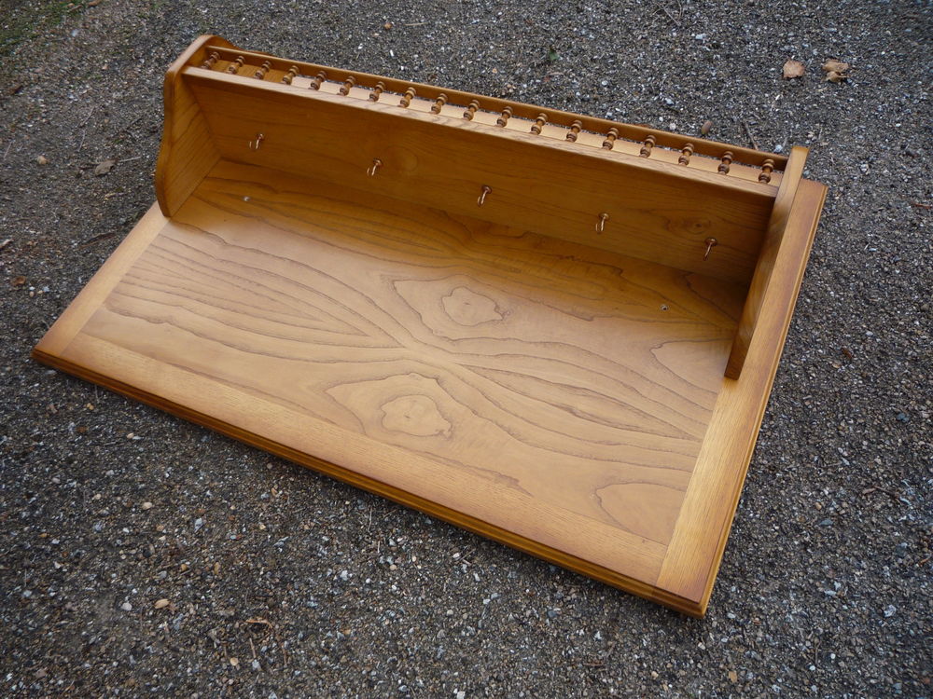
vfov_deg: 46.8
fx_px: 809
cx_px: 466
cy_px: 350
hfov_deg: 60.0
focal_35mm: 30
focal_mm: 5.2
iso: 100
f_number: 4
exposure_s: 1/200
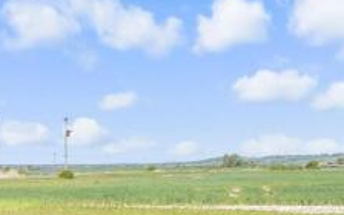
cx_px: 184
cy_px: 159
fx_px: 609
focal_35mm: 65
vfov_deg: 19.9
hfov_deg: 31.5
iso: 160
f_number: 6.3
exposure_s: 1/320
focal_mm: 20
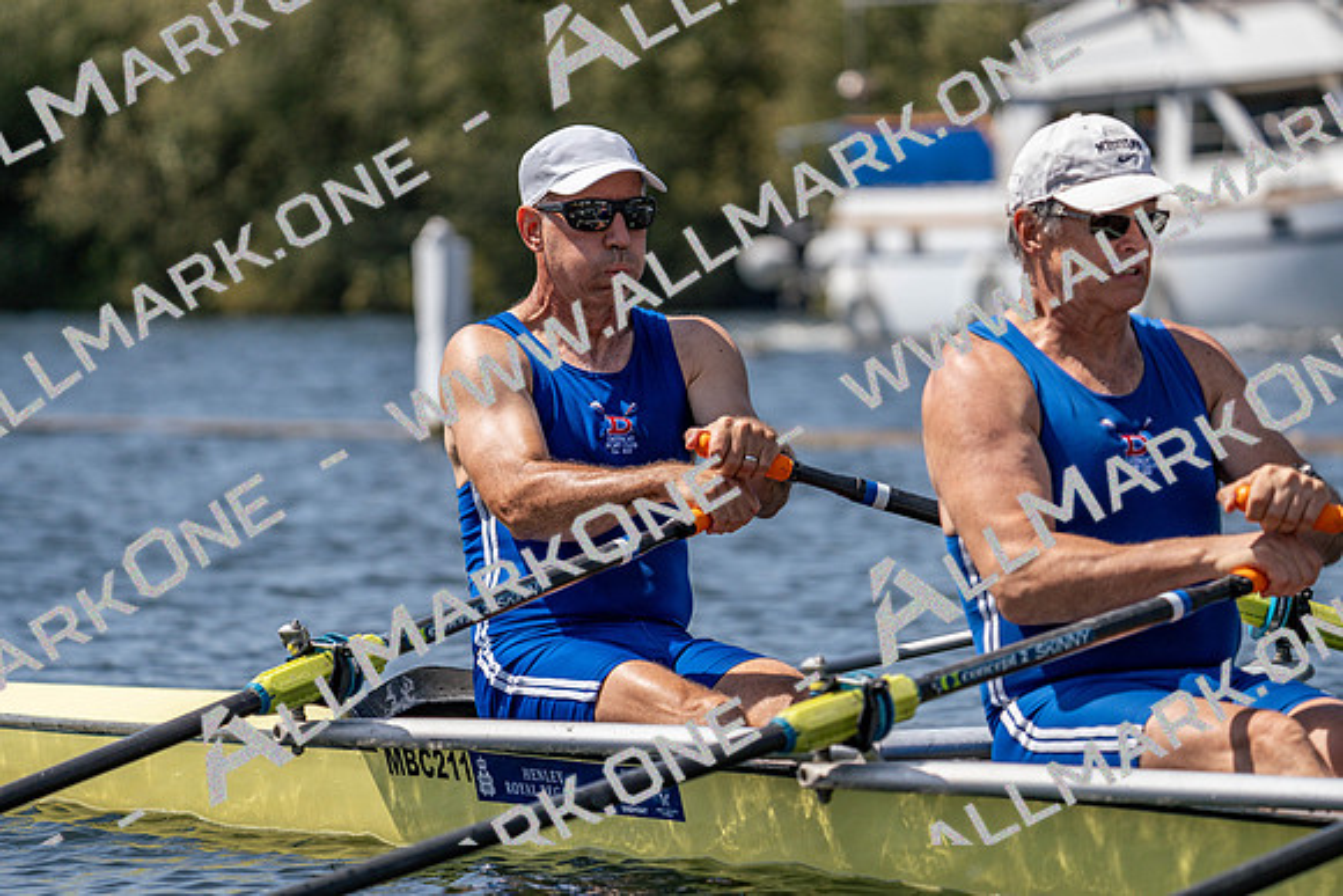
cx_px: 672
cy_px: 448
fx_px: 10074
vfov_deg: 5.1
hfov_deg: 7.6
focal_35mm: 270
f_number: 5.6
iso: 200
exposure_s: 1/2000
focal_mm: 270
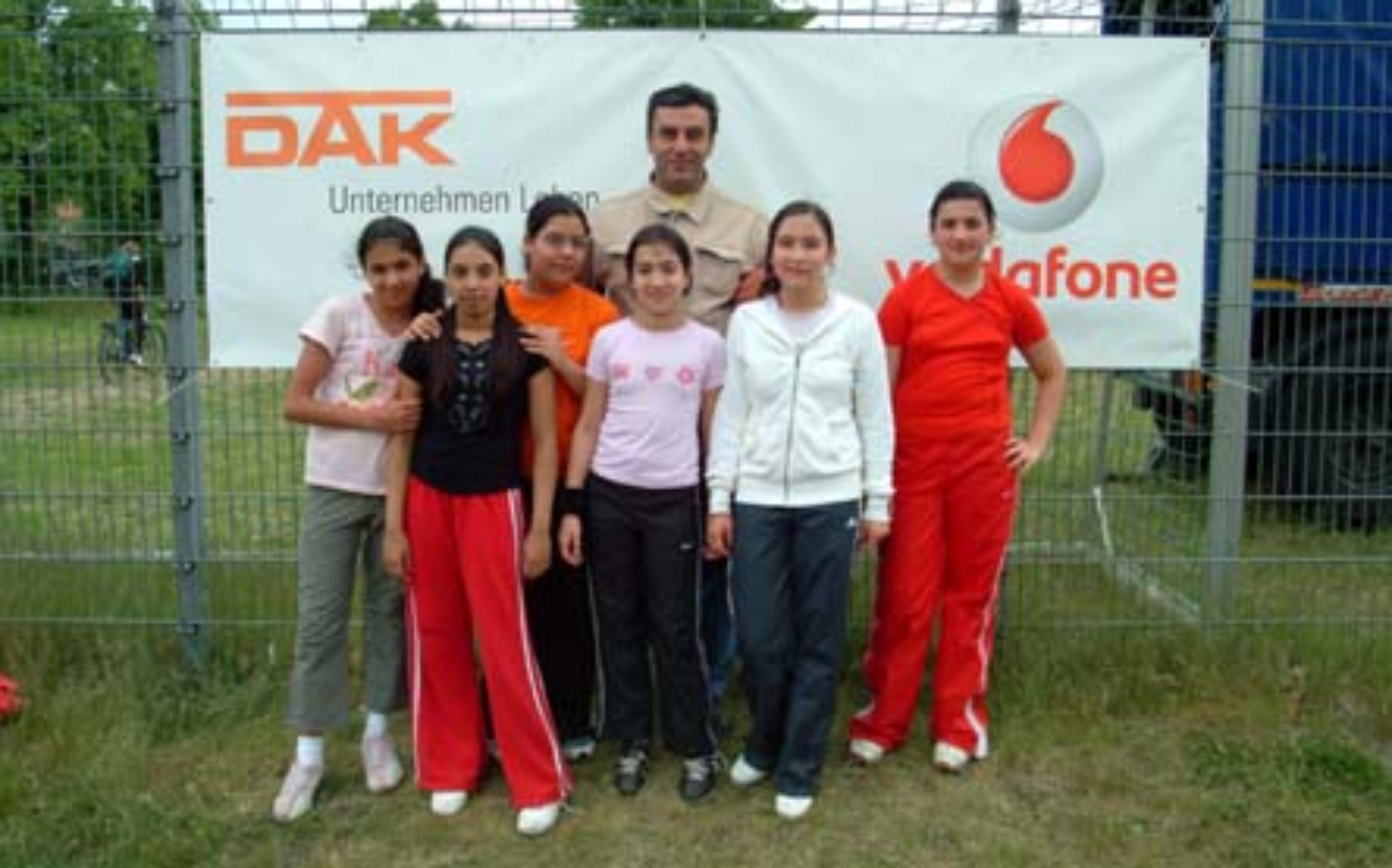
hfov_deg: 61.3
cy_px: 407
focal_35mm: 31
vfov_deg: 40.5
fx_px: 1175
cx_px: 702
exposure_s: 1/350
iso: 400
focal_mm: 20
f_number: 9.5
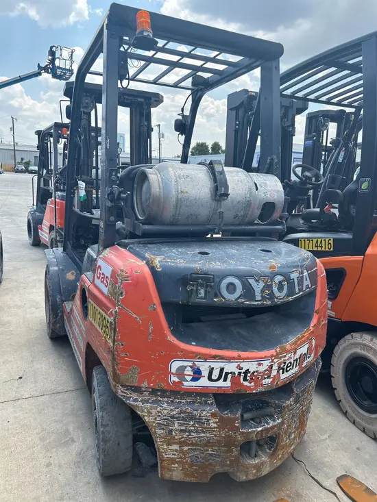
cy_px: 251
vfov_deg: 67.3
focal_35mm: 26
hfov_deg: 53.1
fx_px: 377
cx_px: 188
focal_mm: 5.7
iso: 50
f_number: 1.5
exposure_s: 1/1575
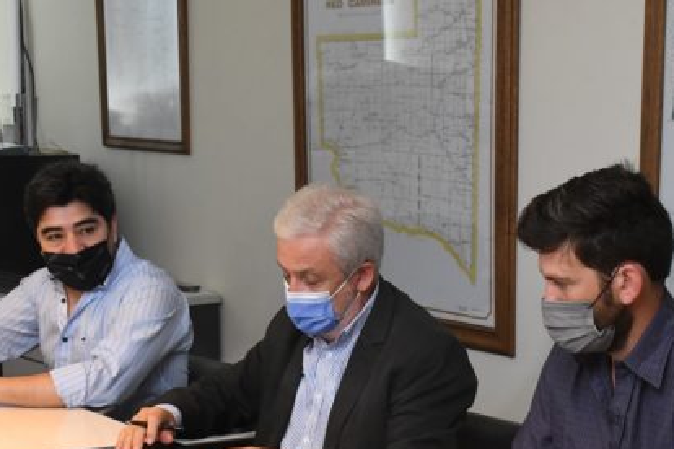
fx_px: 1666
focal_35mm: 89
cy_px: 389
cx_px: 407
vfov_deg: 15.2
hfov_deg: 22.8
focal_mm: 32
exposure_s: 1/250
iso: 3200
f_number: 8
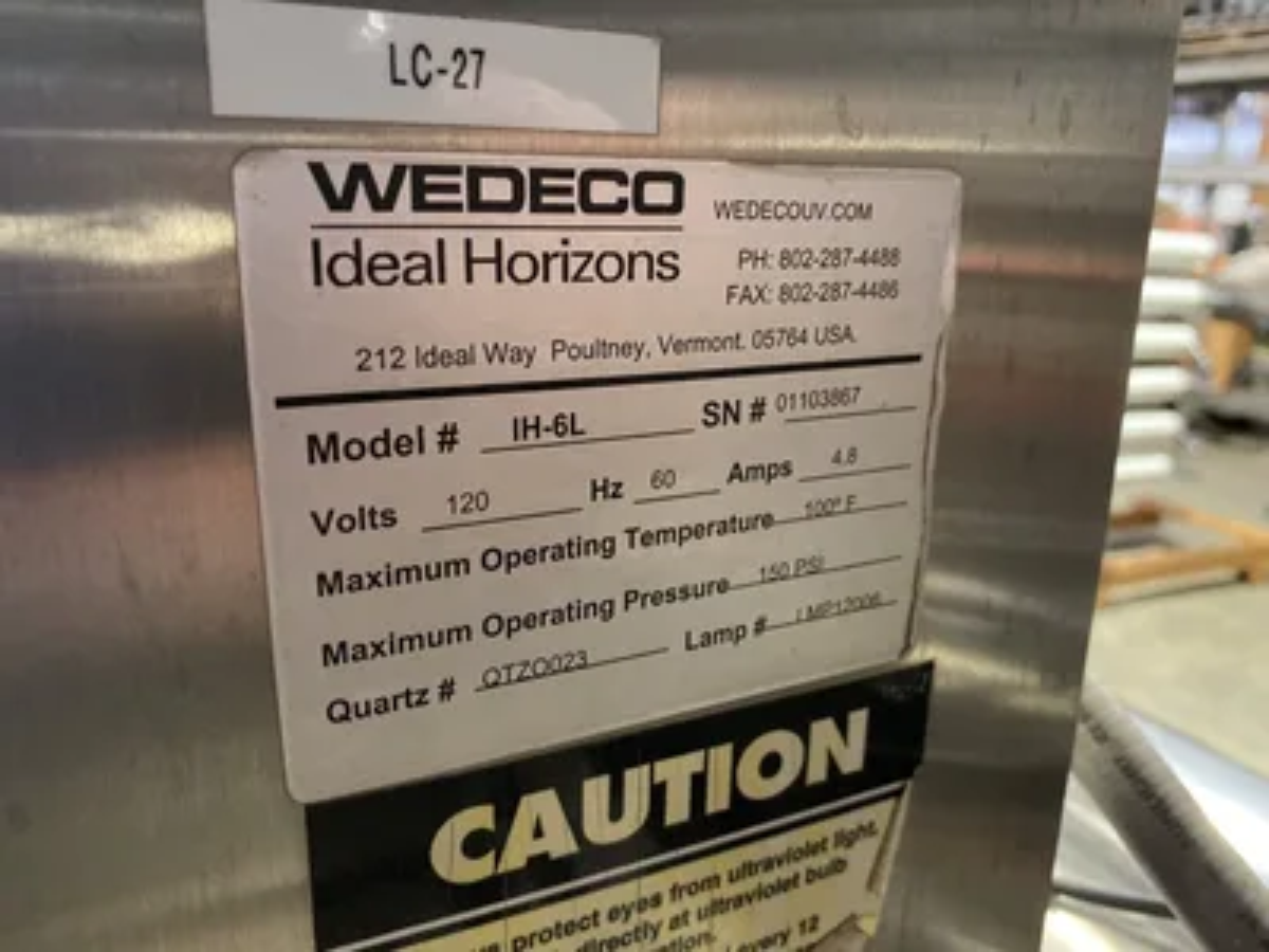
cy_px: 476
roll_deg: -3.4
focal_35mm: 26
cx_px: 634
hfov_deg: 67.3
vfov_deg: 53.1
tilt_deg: -13.9
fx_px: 953
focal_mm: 4.25
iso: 640
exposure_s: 1/30
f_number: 1.8
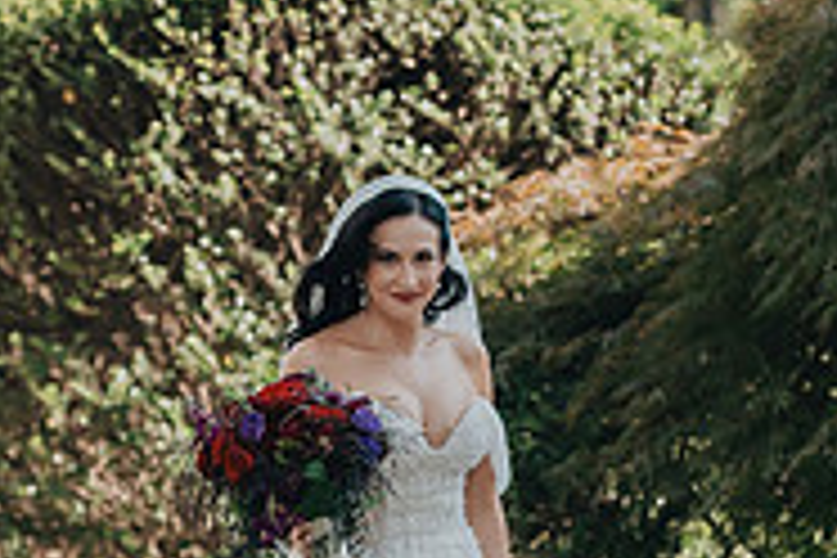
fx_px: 9416
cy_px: 533
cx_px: 504
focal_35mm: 405
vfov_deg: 3.4
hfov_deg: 5.1
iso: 800
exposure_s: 1/1000
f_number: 3.5
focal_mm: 130
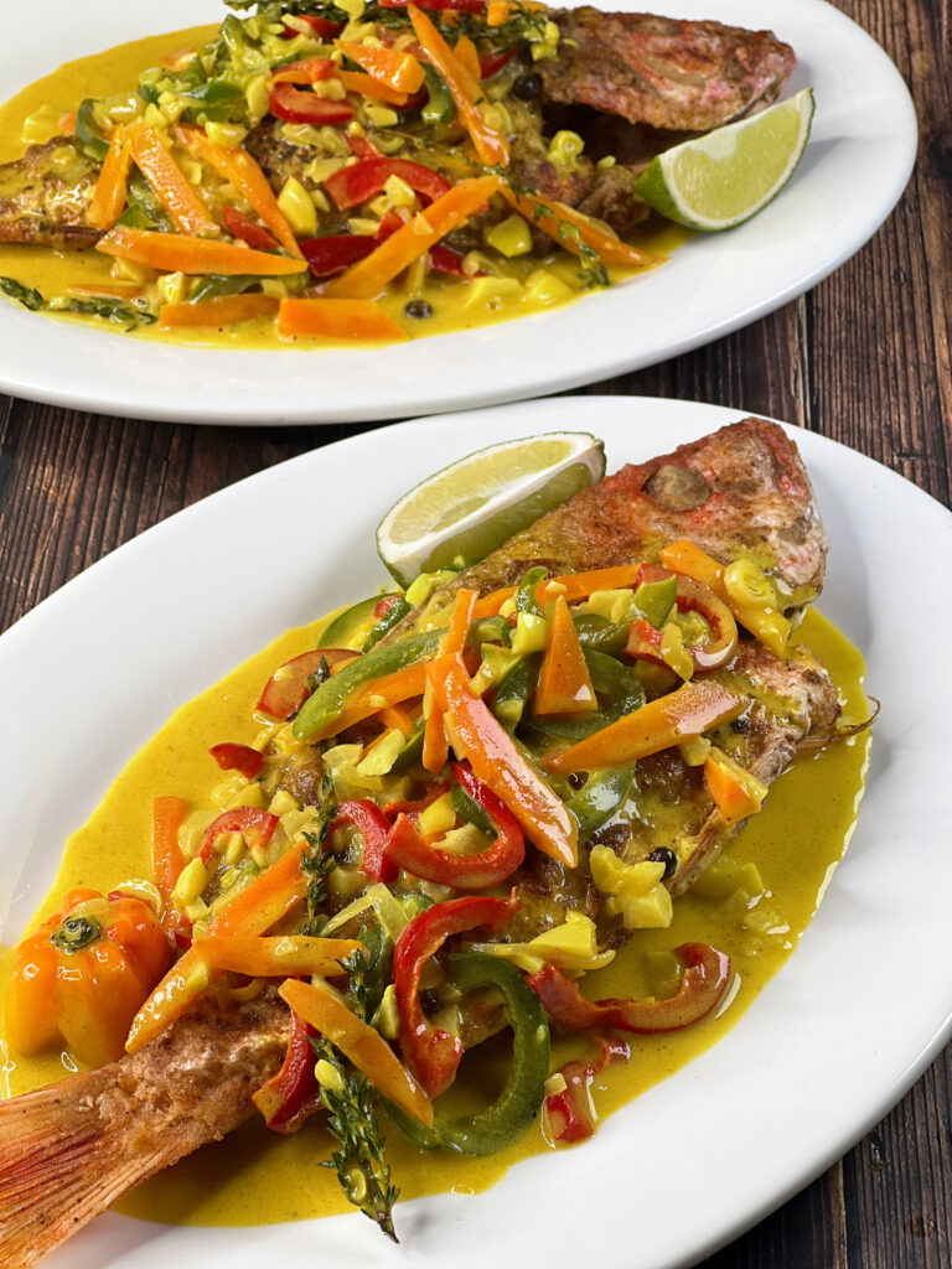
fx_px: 2824
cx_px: 476
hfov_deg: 19.1
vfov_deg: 25.3
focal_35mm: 77
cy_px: 634
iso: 40
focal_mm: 9
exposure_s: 1/112
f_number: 2.8
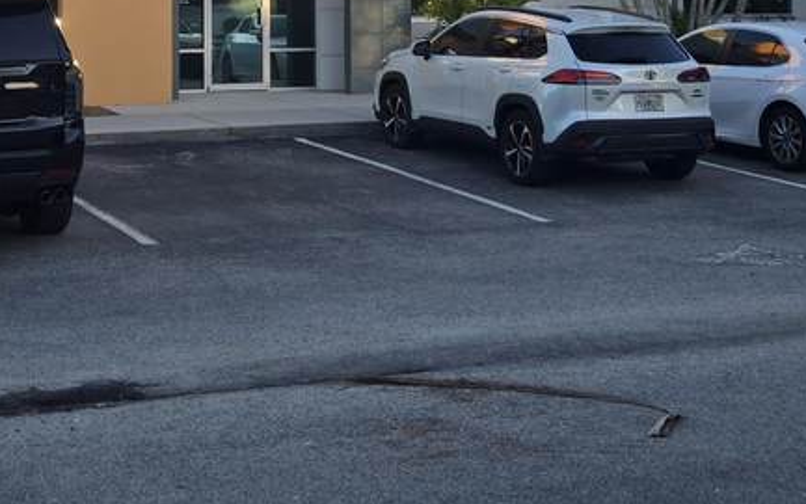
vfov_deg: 17.3
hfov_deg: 28.5
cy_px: -89
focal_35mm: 72
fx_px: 1582
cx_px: 309
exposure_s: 1/494
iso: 25
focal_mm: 5.4
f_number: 1.8
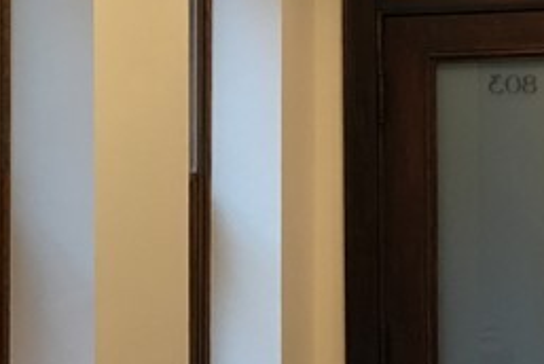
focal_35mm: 120
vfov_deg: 11.5
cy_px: 176
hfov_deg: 16.9
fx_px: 1815
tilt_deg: +1.3
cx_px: 85
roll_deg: -0.4
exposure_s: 1/15
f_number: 2.2
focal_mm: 4.15
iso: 50
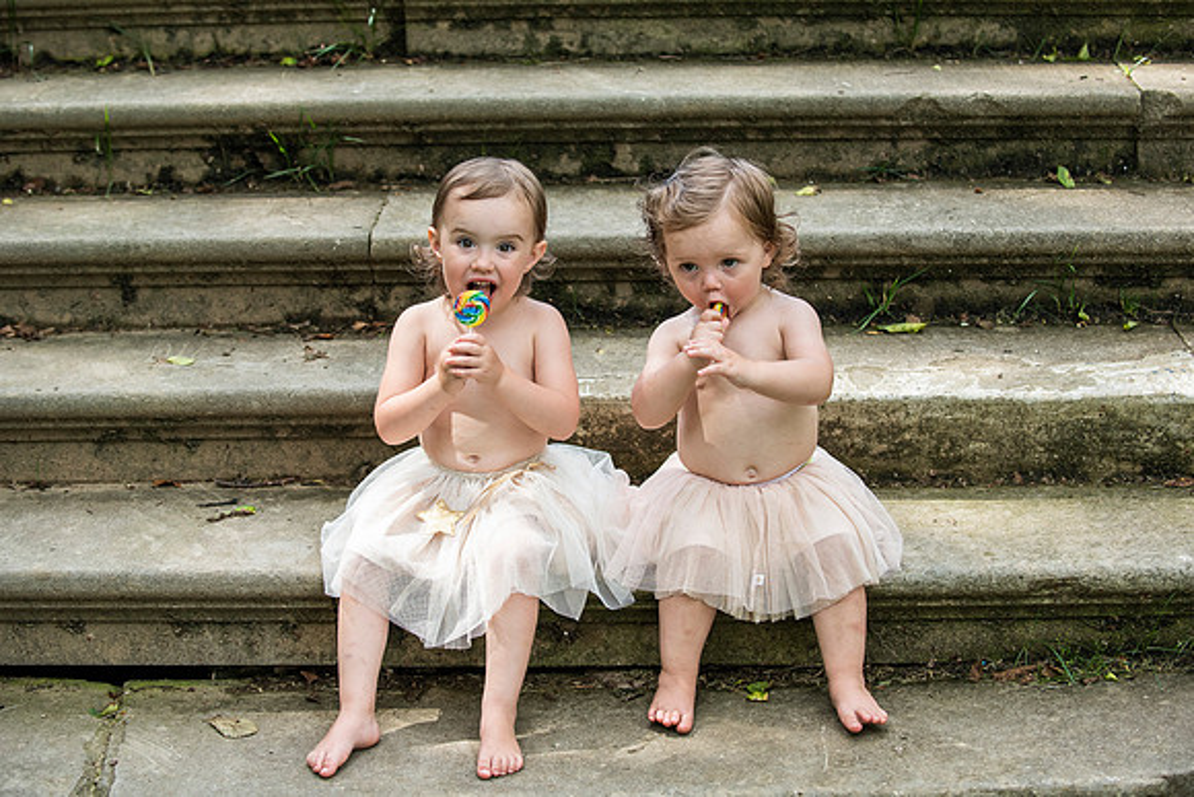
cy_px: 378
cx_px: 596
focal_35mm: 75
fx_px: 2483
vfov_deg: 18.2
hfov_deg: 27.0
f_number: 3.5
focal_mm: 70
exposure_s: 1/1000
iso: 640
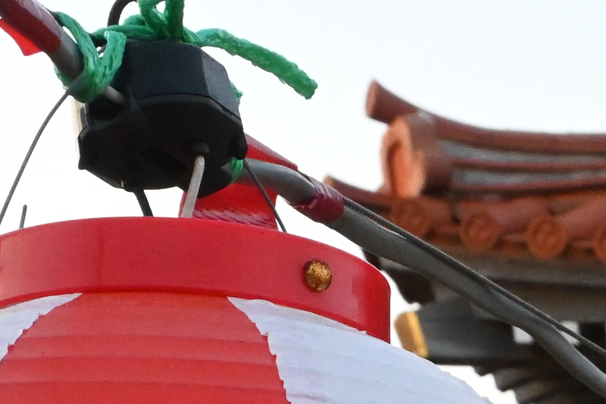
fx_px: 2797
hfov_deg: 12.2
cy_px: 667
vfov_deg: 8.0
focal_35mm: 166
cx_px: 659
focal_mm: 25
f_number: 11
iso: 4000
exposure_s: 1/400
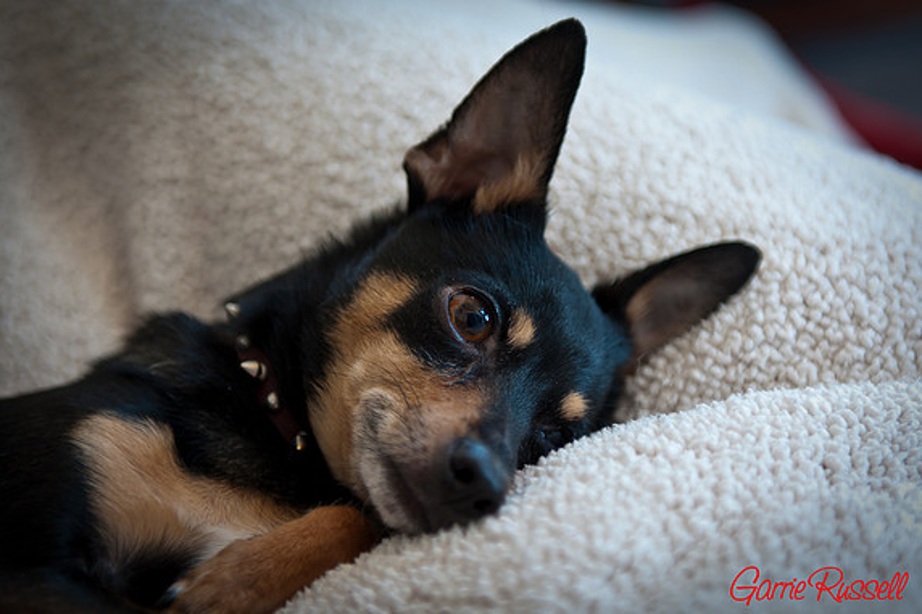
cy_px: 308
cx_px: 459
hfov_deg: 28.5
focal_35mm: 71
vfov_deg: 19.2
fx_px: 1818
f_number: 2.8
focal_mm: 70
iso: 200
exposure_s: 1/20
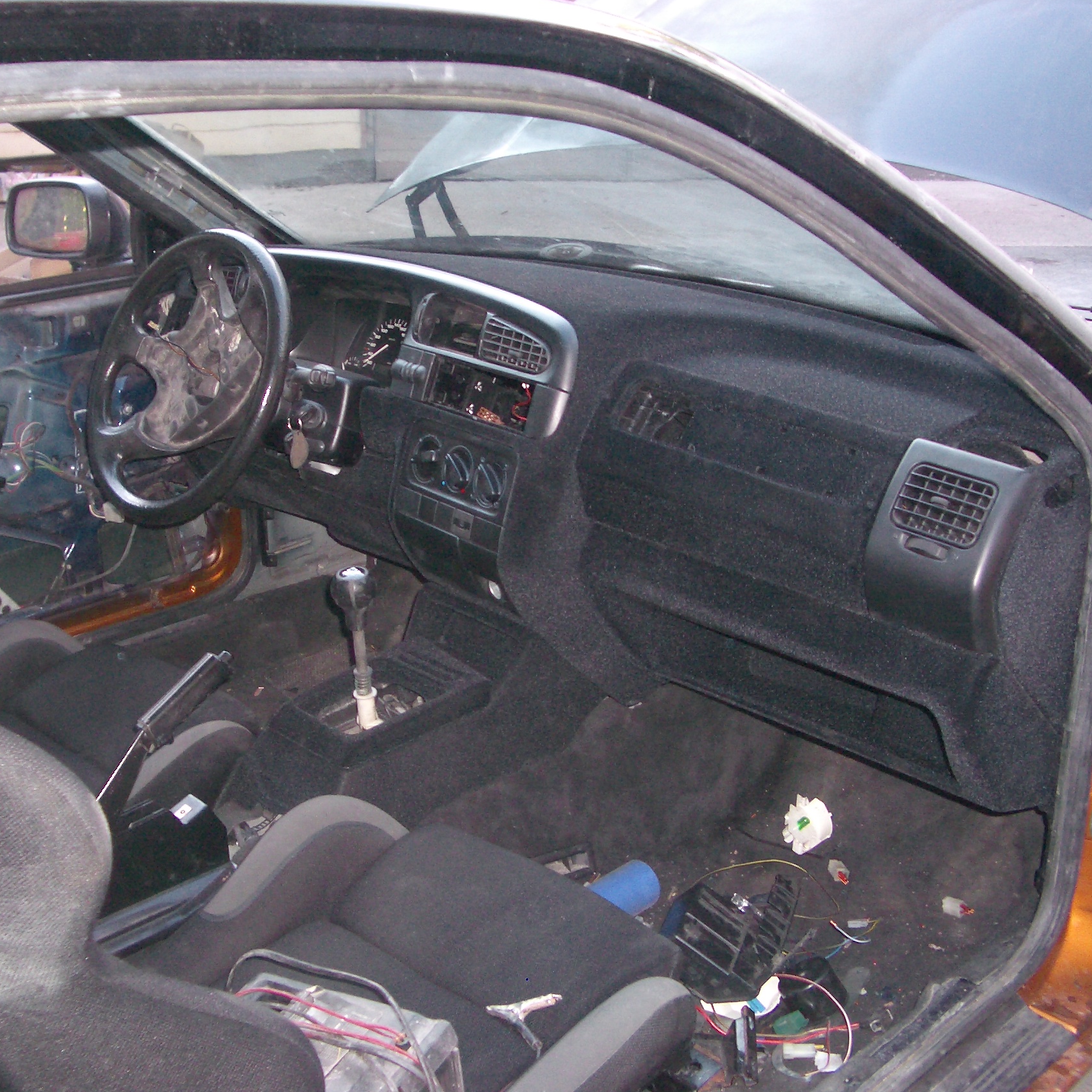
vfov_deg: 40.0
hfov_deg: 40.0
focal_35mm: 42
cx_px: 518
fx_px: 1499
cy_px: 544
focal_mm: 5.8
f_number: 2.6
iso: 100
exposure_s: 1/60
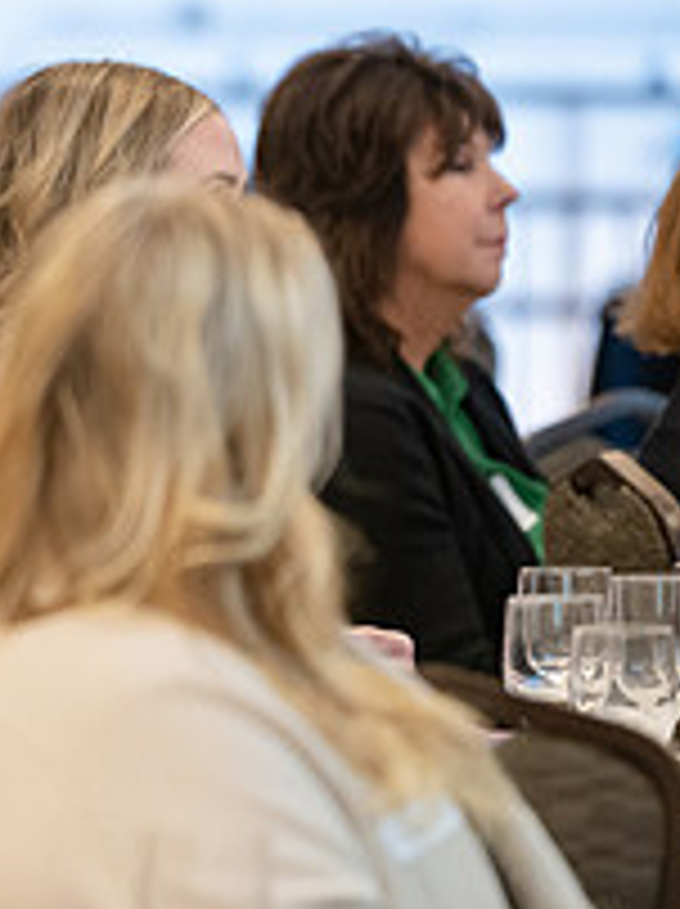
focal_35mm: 558
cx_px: -540
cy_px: 466
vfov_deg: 3.6
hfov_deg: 2.7
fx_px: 14646
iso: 3200
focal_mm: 200
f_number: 2.8
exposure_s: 1/320
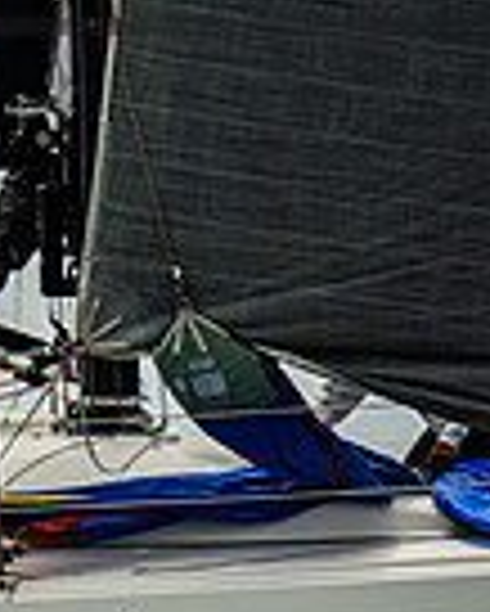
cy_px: 39
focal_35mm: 798
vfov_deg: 2.4
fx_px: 14450
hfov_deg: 1.9
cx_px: -940
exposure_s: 1/1600
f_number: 6.3
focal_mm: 175
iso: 400
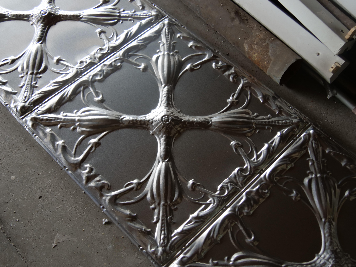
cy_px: 134
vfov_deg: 28.0
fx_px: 535
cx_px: 178
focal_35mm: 52
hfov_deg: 36.8
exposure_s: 1/60
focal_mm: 26
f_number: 4.2
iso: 320
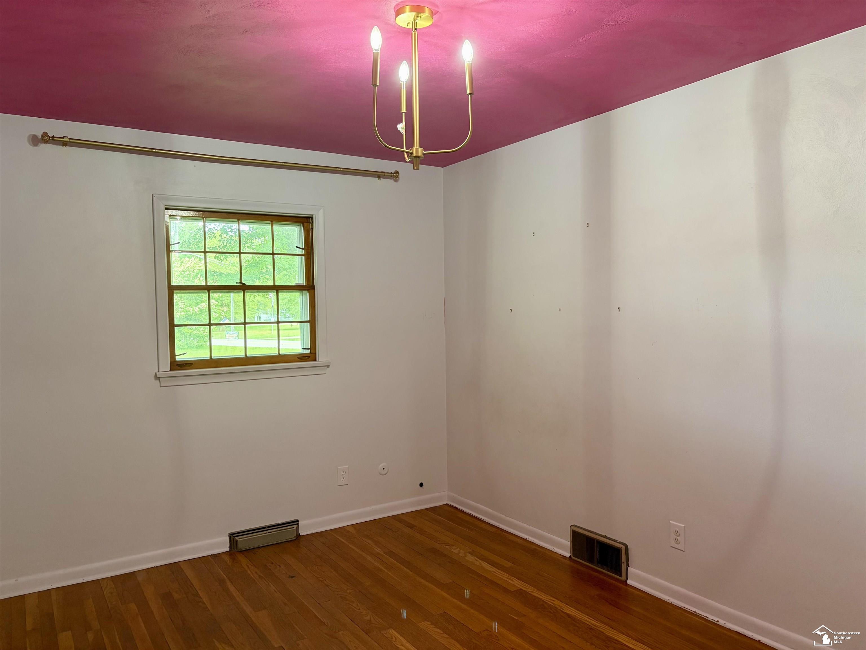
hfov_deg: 67.3
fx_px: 650
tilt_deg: -1.6
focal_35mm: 26
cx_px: 433
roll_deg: +0.6
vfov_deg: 53.1
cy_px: 325
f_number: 1.6
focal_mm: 5.96
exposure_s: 1/60
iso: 160
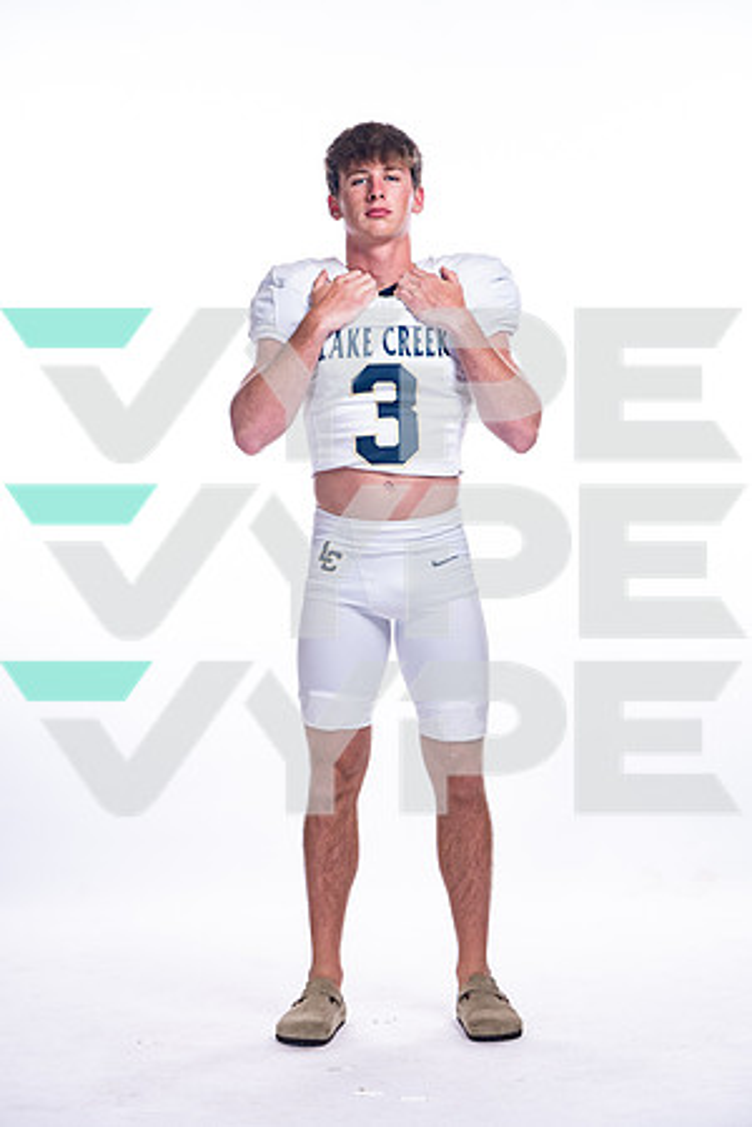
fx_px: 3133
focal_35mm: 100
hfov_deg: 13.7
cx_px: 376
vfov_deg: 20.4
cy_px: 564
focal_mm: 100
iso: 400
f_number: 6.3
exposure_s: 1/250
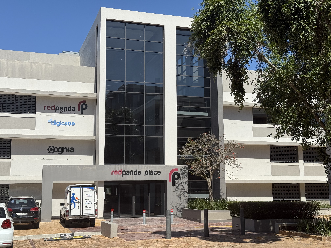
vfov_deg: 30.3
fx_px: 459
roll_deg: +0.2
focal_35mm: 48
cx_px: 166
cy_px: 124
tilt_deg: +8.8
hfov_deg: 39.7
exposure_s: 1/6024
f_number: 1.78
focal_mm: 6.76
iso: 64
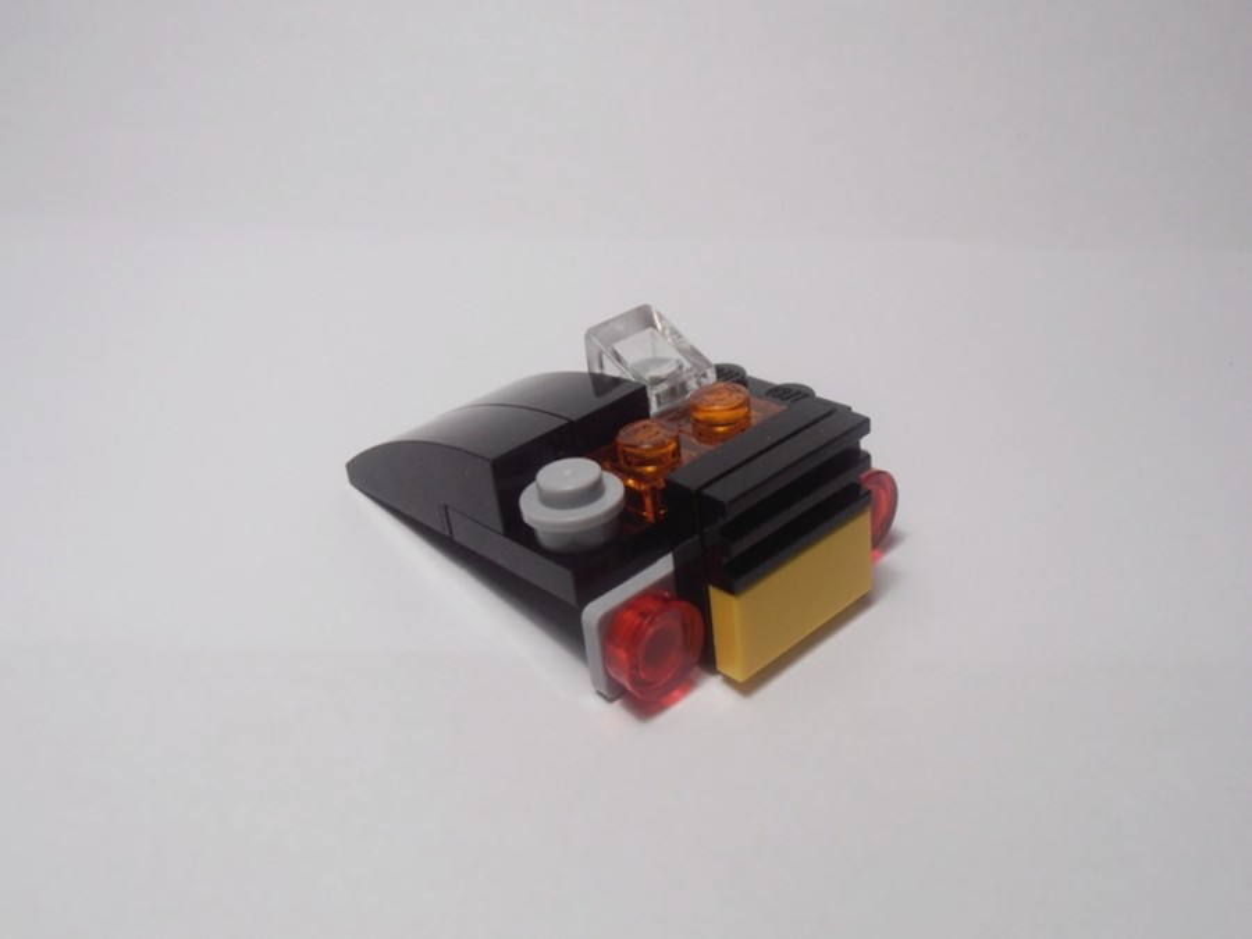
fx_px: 1338
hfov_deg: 50.1
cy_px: 470
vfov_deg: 38.7
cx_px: 626
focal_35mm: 37
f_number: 3.9
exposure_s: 1/80
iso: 80
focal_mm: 6.61
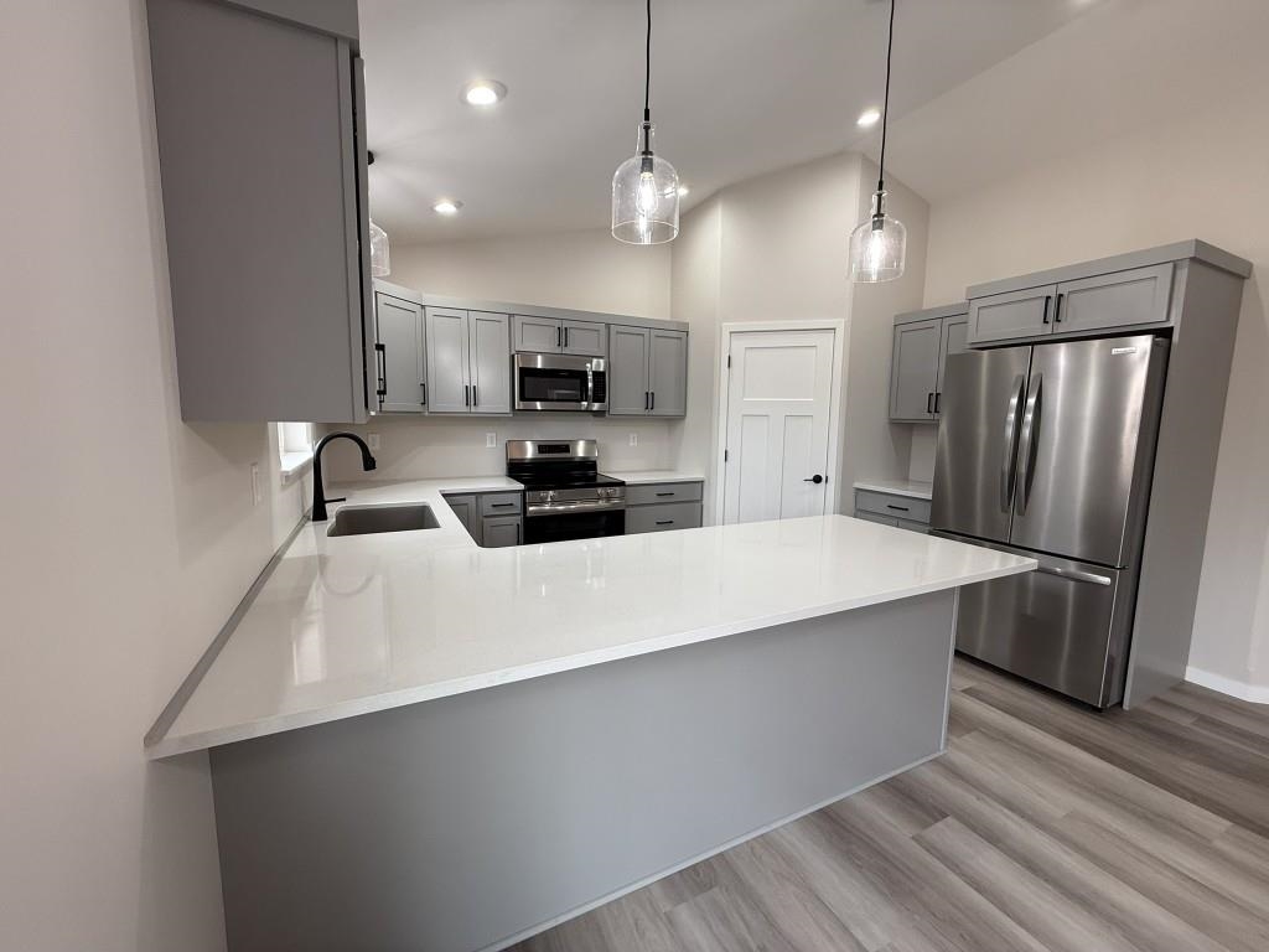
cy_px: 476
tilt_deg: -6.4
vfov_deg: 85.7
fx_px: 513
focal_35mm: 14
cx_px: 634
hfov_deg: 102.1
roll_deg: -1.0
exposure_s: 1/120
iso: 125
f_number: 2.2
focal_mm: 2.22
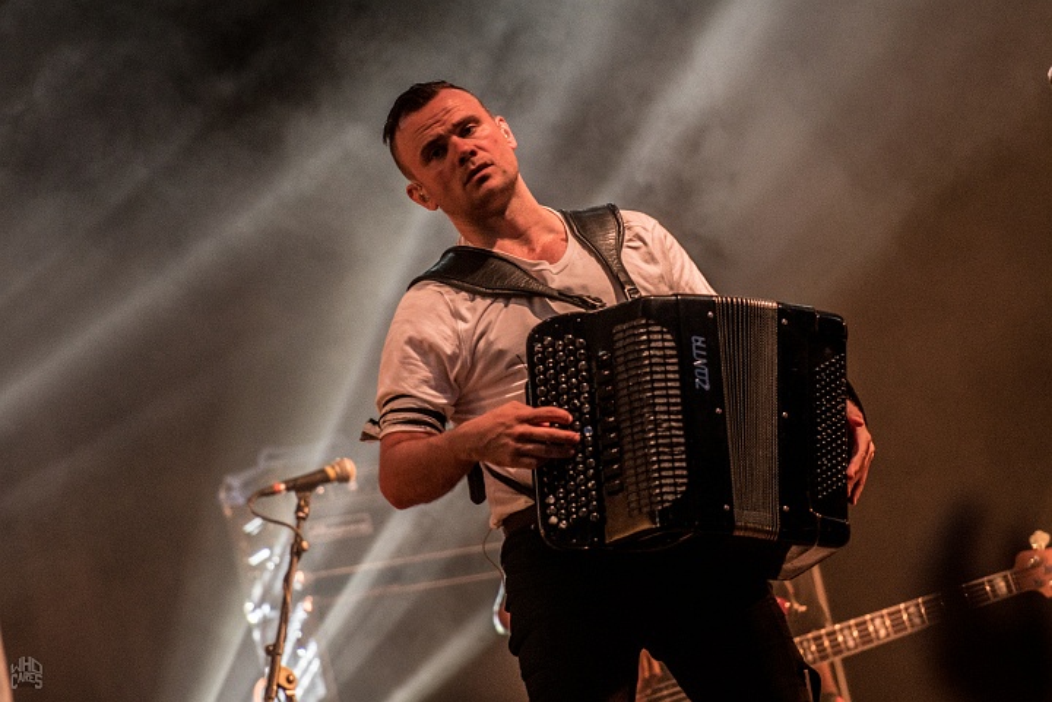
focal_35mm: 300
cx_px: 526
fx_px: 8766
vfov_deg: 4.6
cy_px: 351
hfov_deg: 6.9
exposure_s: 1/100
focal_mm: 200
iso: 640
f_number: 2.8
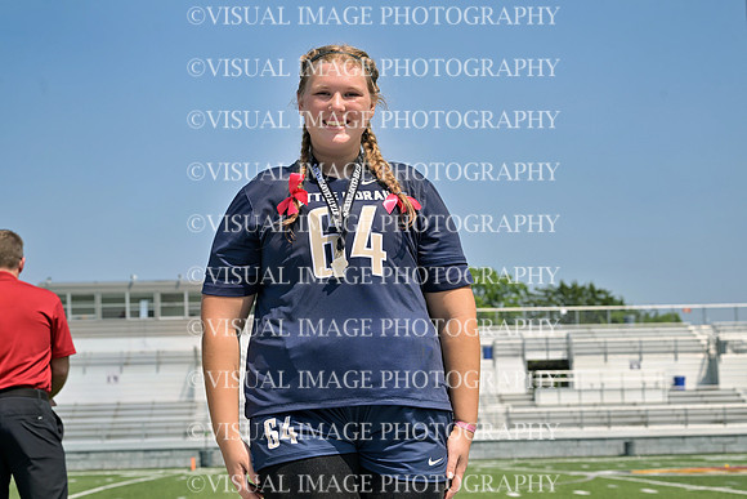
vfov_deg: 20.9
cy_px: 250
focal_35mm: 65
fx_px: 1349
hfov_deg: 31.0
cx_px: 374
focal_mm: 65
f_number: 6.3
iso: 125
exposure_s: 1/640
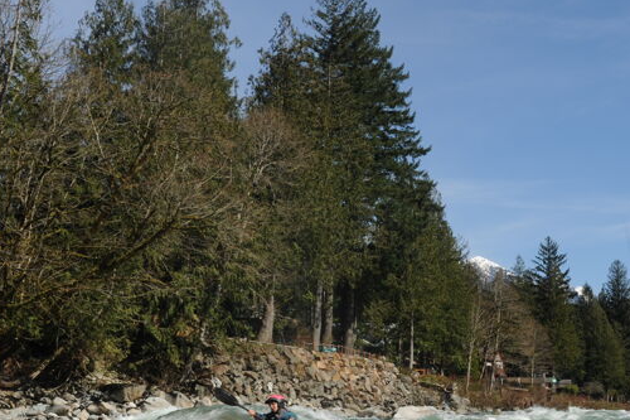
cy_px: 281
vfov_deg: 24.1
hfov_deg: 35.5
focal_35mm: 56
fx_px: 980
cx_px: 373
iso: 400
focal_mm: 35
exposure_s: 1/500
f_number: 14
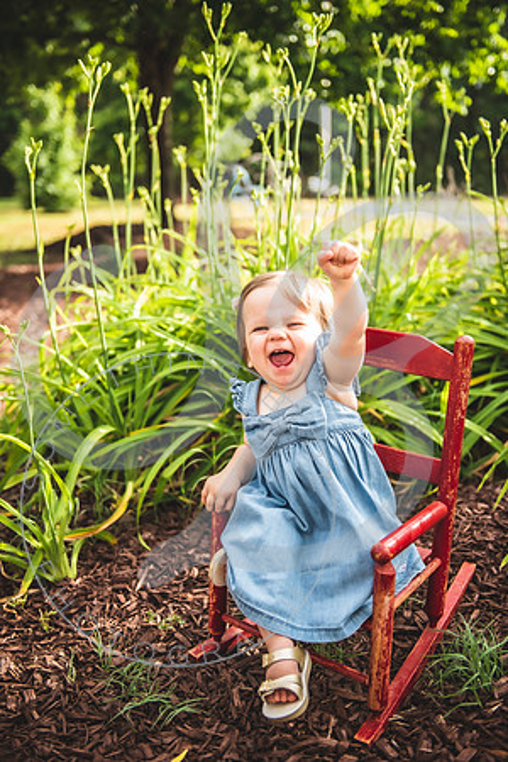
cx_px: 254
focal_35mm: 40
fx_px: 847
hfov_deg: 33.4
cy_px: 381
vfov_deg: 48.5
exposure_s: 1/400
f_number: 2.8
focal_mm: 40
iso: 100
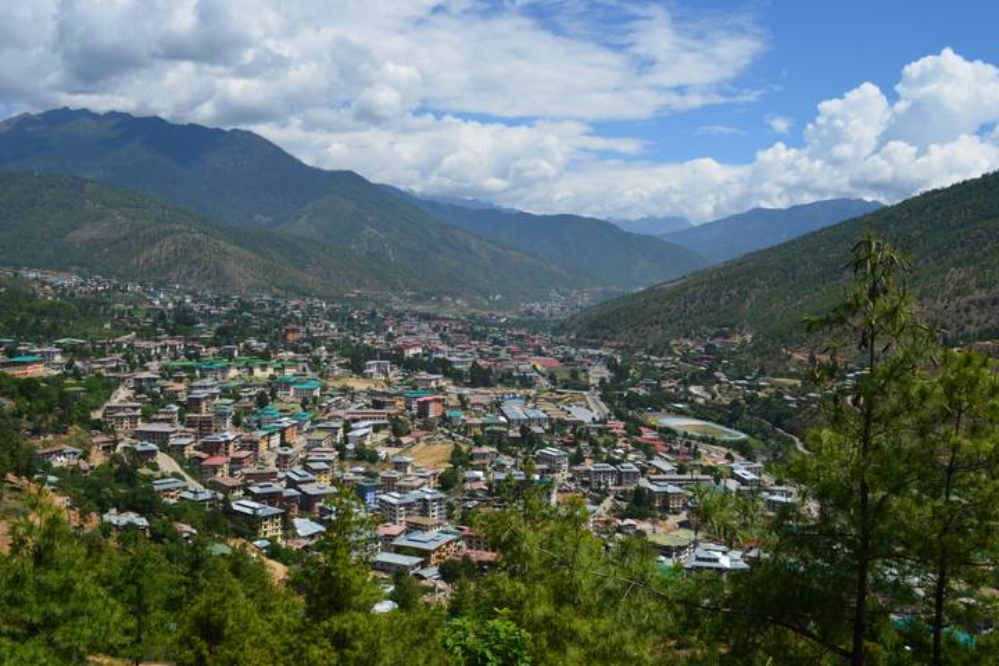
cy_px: 333
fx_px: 916
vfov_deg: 40.0
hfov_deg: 57.2
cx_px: 500
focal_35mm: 33
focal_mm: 22
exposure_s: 1/320
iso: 100
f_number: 9
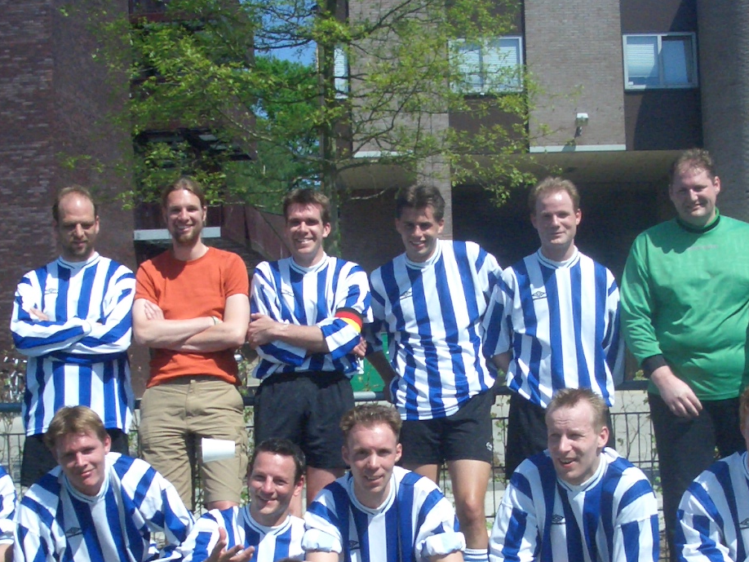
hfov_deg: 31.6
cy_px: 408
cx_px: 415
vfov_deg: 23.8
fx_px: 1320
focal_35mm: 61
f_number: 4.3
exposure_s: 1/2000
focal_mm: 5.8
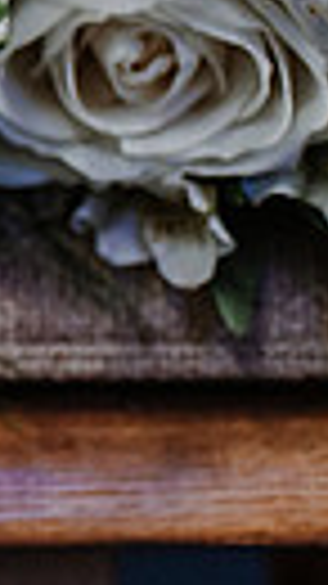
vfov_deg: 11.9
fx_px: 2725
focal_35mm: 176
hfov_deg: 6.2
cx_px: -780
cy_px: -173
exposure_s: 1/1250
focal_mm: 35
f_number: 1.8
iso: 1000
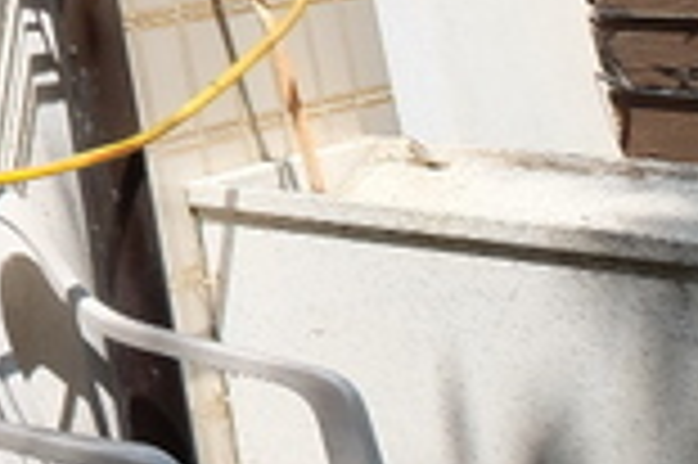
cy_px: -624
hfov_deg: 11.6
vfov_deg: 11.5
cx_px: -1369
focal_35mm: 99
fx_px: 1917
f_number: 7.1
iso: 400
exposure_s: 1/350
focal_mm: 10
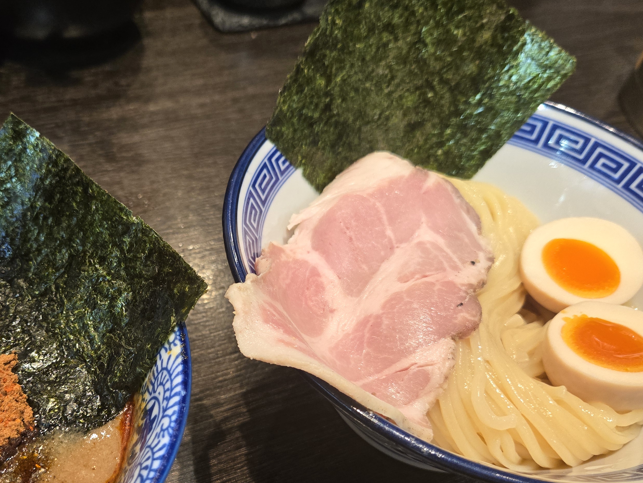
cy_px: 304
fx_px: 687
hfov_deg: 48.9
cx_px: 196
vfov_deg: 38.4
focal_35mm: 37
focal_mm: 5.4
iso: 250
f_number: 1.8
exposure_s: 1/120
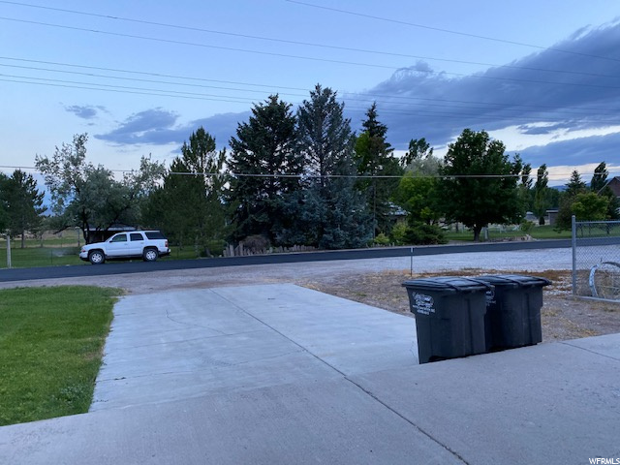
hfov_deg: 67.3
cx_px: 310
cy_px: 232
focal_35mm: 26
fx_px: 466
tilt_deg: -2.9
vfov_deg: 53.1
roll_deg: +1.0
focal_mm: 4.25
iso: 125
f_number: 1.8
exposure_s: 1/120
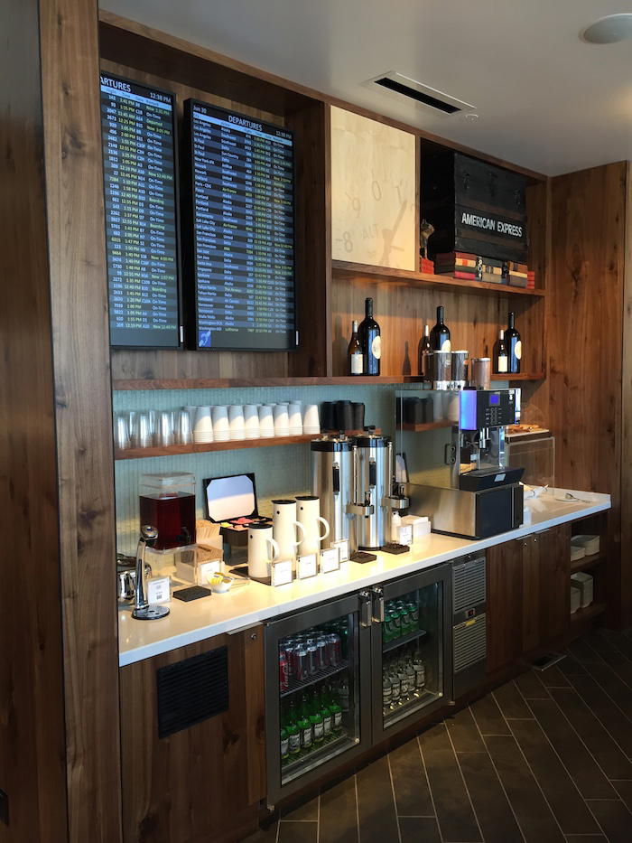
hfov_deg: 48.2
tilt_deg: -4.1
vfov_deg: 61.7
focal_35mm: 29
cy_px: 422
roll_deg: +0.3
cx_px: 316
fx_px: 706
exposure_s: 1/40
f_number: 2.2
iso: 32
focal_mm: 4.15
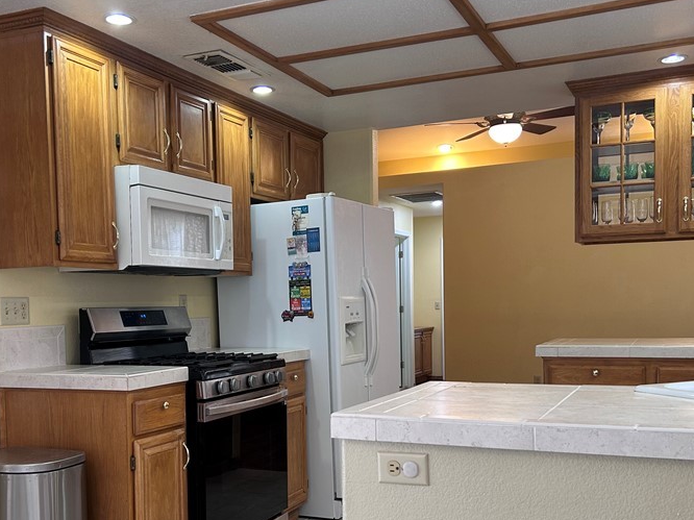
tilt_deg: -3.2
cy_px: 342
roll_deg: +1.6
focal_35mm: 40
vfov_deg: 35.6
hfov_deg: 46.7
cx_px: 296
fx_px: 802
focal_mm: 5.7
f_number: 1.5
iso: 80
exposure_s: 1/60
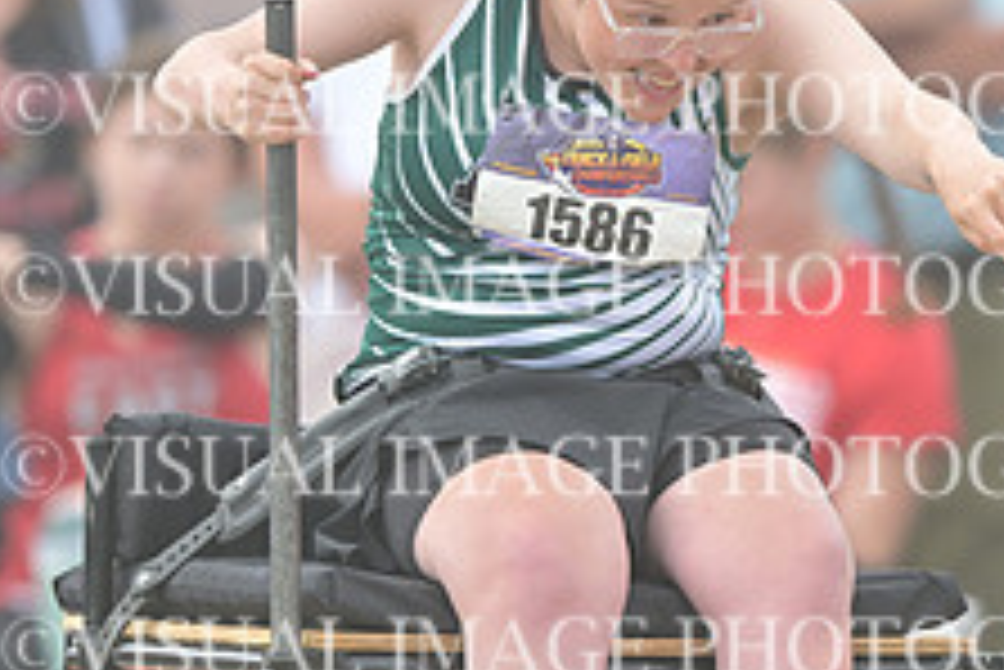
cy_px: 375
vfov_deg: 1.3
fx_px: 29022
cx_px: 653
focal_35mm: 1040
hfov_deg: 2.0
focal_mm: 400
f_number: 3.2
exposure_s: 1/2000
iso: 500
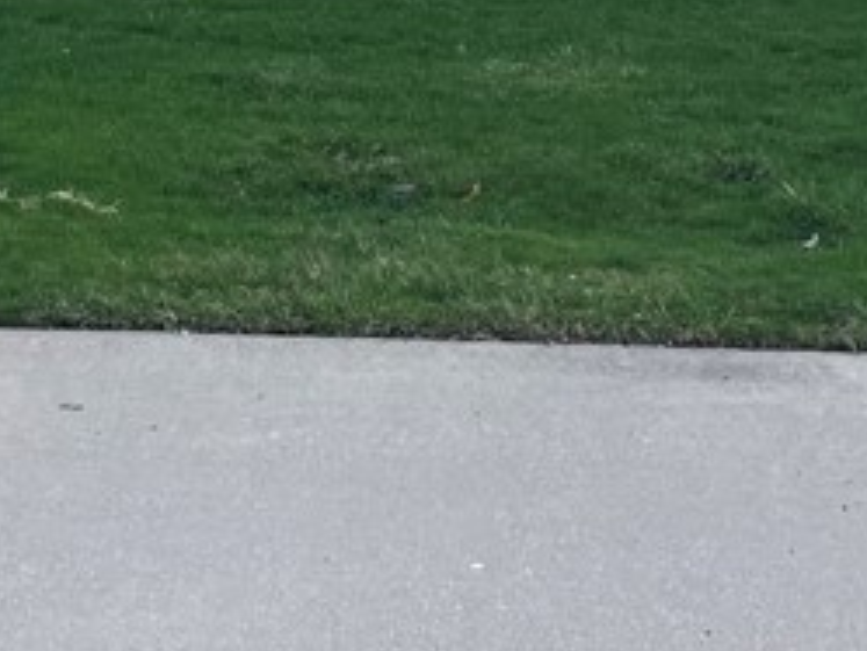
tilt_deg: +2.4
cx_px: 296
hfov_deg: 18.3
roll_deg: -0.5
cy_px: -487
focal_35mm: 107
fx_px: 2681
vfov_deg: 12.7
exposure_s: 1/498
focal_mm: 4.2
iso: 32
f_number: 1.6
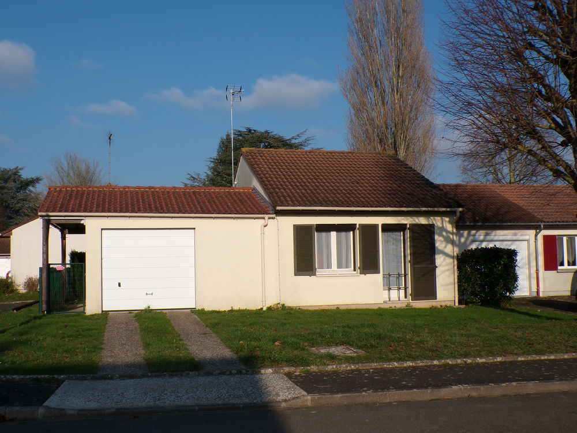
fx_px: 617
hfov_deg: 50.1
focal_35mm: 37
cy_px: 216
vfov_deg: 38.7
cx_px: 288
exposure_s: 1/900
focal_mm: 6.6
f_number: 4.9
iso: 100
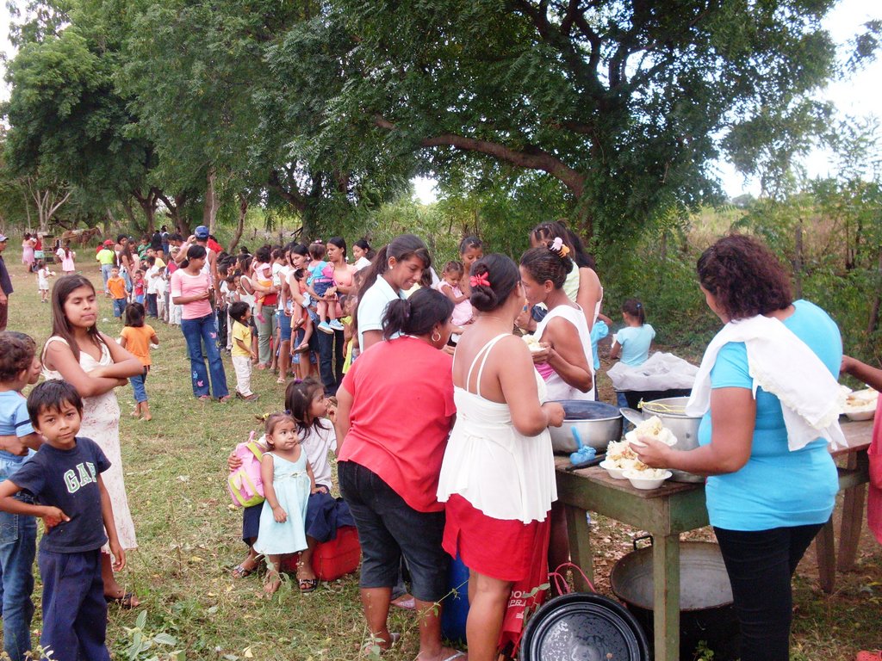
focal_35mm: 38
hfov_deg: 49.0
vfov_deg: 37.7
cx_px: 441
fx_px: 968
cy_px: 330
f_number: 2.8
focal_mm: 6.3
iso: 80
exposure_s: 1/180
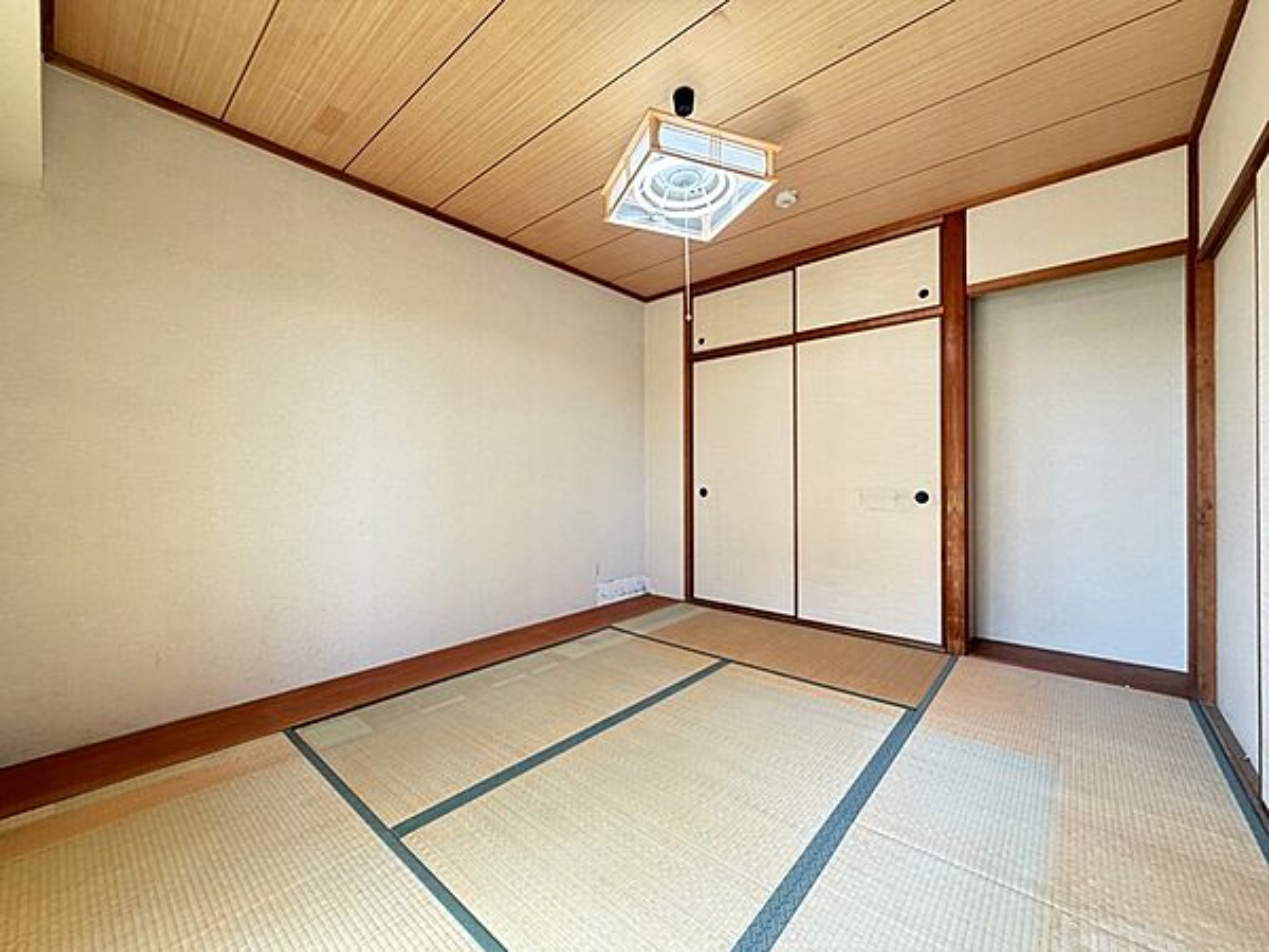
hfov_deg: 102.1
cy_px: 476
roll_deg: +0.7
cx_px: 634
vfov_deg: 85.7
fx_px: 513
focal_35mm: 14
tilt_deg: +0.1
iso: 320
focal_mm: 2.22
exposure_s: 1/121
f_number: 2.2
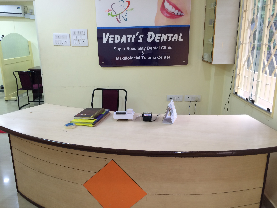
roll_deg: +0.5
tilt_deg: -14.4
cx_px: 138
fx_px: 232
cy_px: 104
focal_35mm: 29
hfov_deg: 61.7
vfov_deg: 48.2
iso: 100
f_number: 2.2
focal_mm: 4.15
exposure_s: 1/33
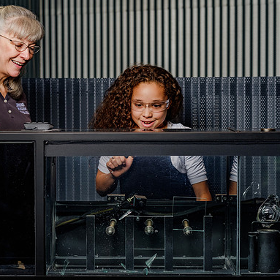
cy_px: 139
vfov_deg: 15.3
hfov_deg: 15.3
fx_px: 1043
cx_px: 108
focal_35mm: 114
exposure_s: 1/250
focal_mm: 56
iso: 800
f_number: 4
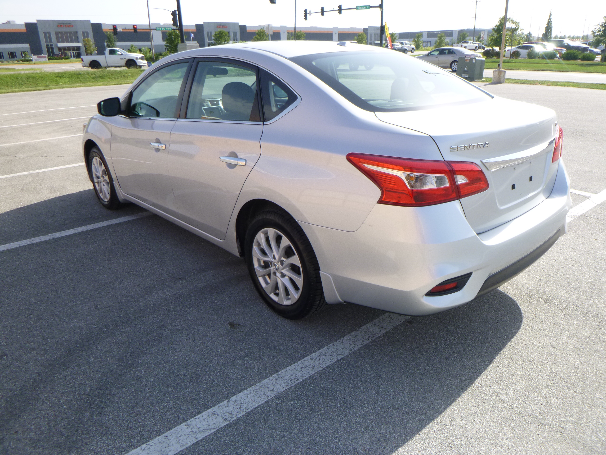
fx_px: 438
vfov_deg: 54.9
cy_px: 228
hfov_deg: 69.4
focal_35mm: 25
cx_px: 303
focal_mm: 4.5
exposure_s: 1/250
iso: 100
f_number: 3.9
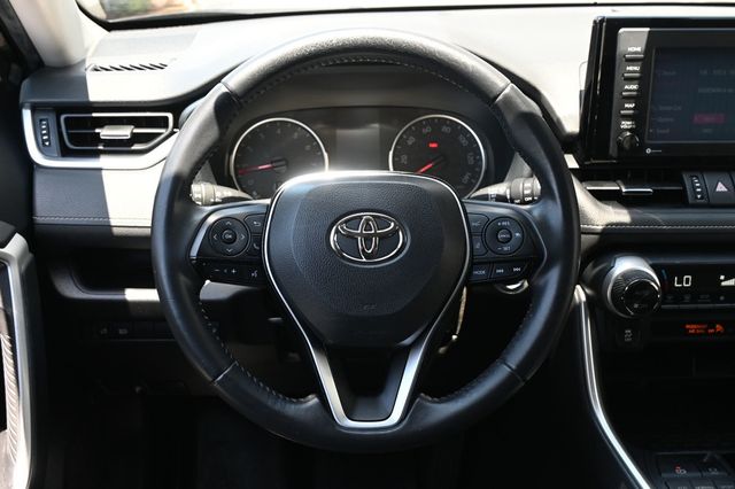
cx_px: 368
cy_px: 244
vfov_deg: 32.4
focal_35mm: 41
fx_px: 842
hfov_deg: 47.2
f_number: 4.5
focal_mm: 27.5
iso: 500
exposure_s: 1/125
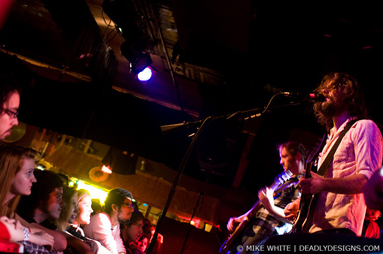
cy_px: 127
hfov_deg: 43.7
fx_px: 478
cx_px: 192
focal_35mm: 45
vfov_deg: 29.8
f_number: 1.8
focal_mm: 30
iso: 1250
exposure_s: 1/15
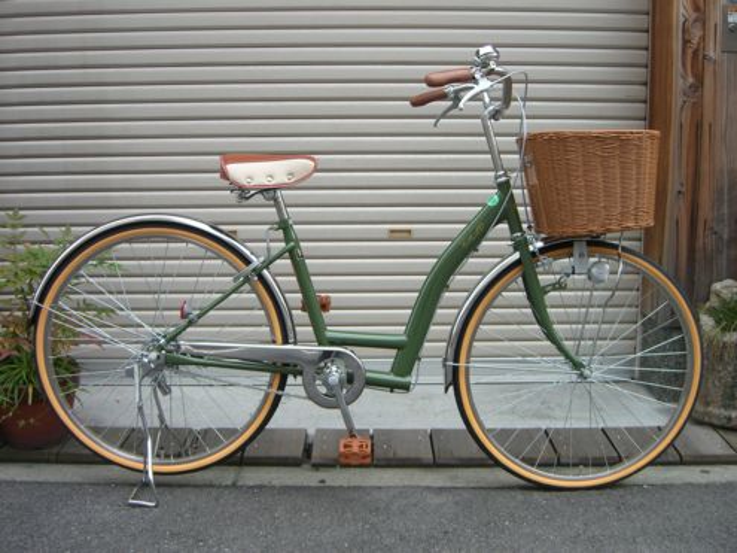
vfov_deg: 37.7
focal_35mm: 38
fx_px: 809
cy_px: 276
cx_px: 368
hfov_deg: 49.0
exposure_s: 1/100
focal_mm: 7.9
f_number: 2.8
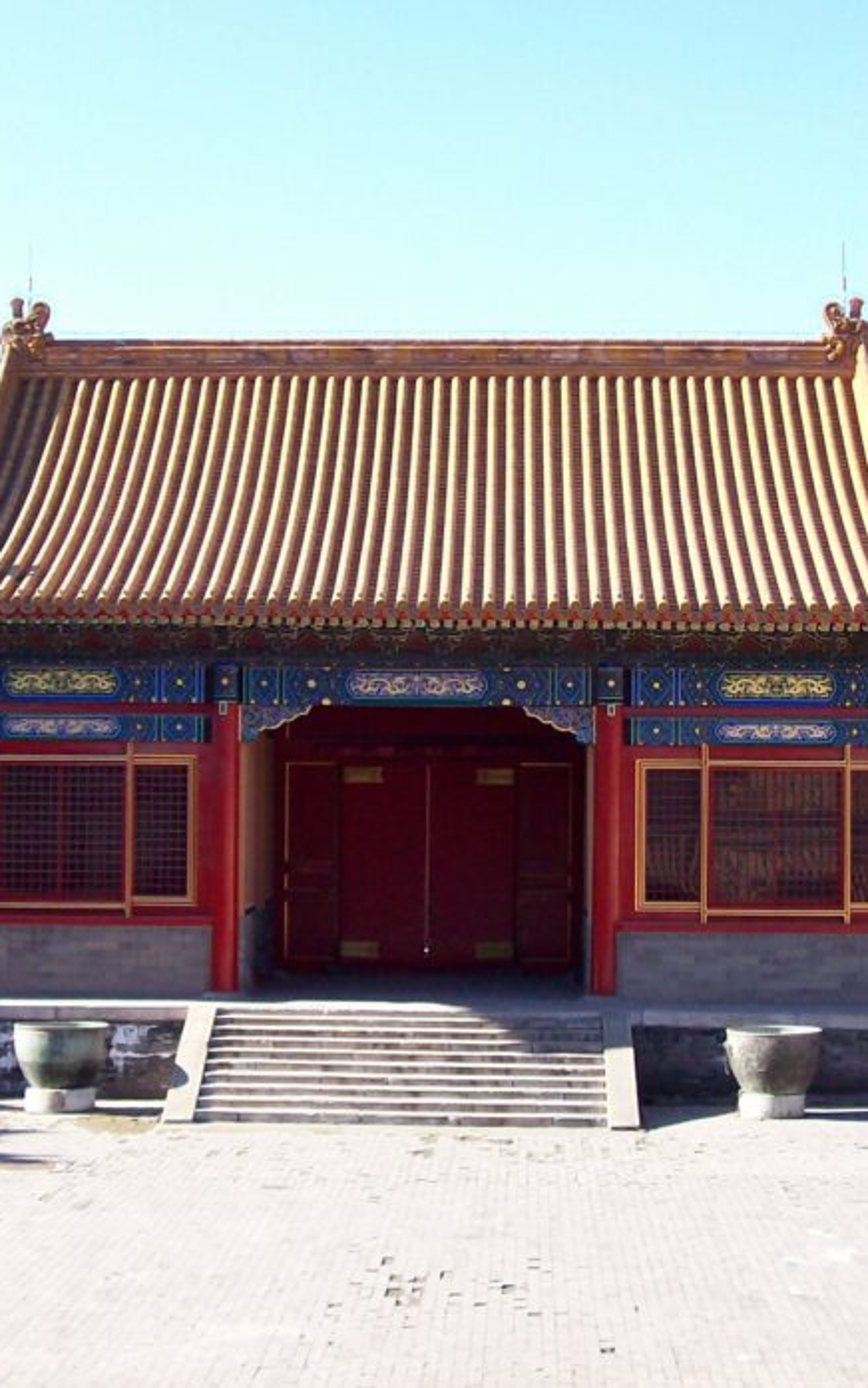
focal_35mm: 70
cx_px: 424
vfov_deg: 29.4
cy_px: 630
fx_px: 2648
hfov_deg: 18.6
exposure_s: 1/556
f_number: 3
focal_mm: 7.6
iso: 80
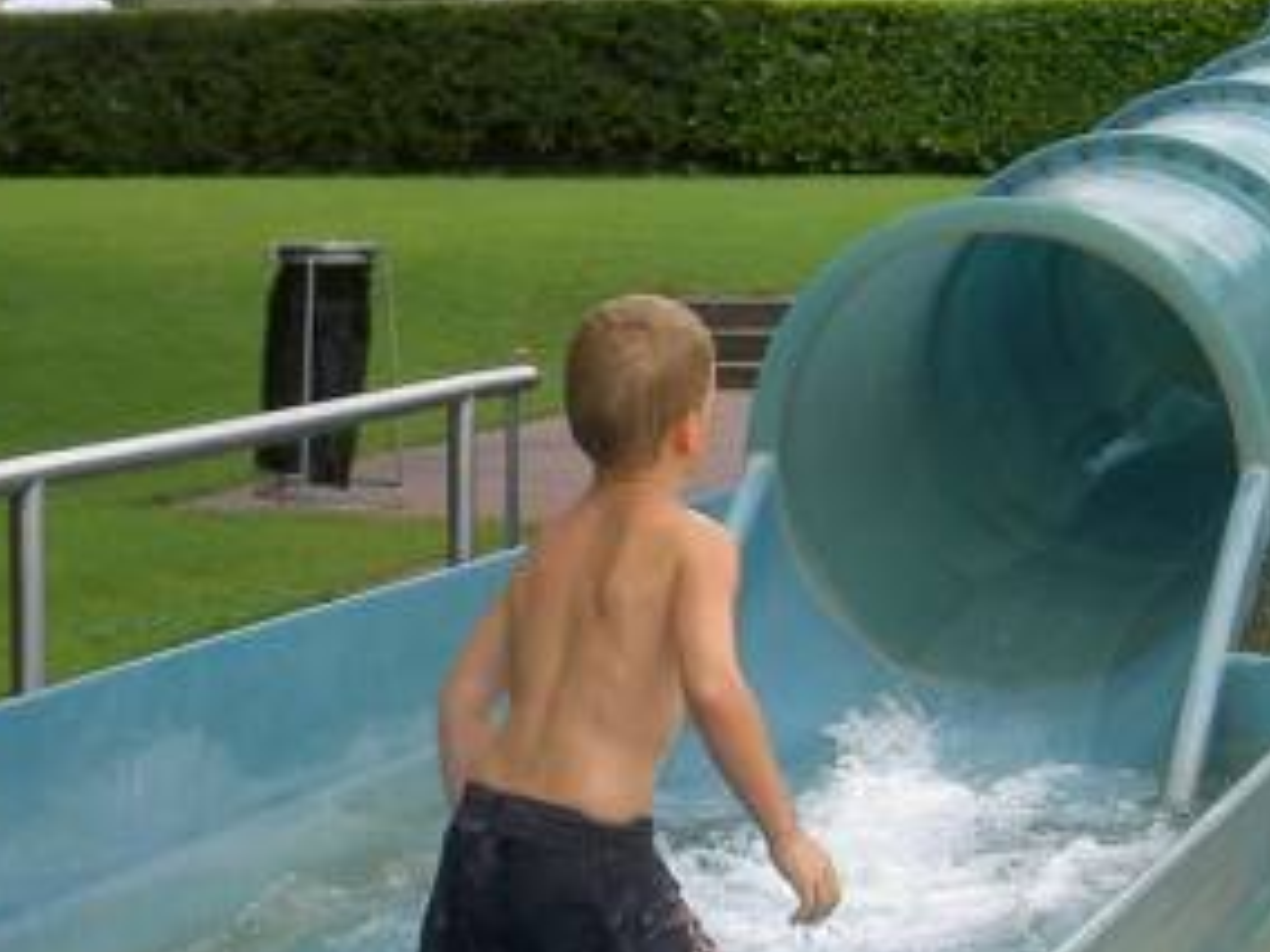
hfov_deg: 17.9
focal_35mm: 110
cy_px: 527
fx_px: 4036
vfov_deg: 13.5
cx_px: 653
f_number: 4.7
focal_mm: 8
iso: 100
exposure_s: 1/125
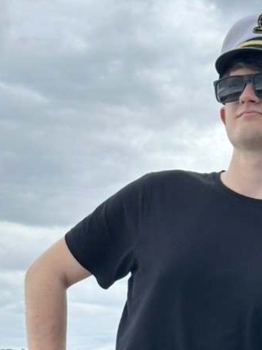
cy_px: 211
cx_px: 247
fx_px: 1111
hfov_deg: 13.3
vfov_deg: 17.9
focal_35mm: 110
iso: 64
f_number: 1.78
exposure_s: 1/1376
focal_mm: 6.86
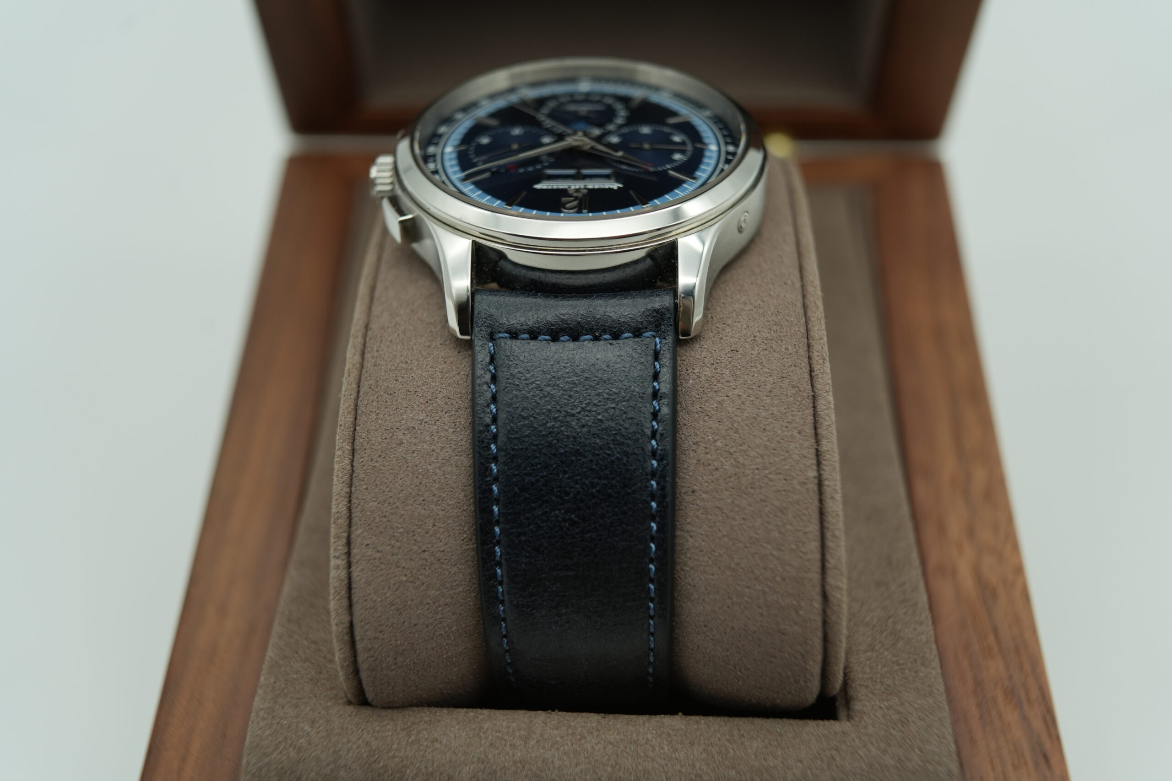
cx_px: 586
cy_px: 390
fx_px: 1139
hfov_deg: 54.4
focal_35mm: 35
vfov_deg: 37.9
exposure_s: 1/250
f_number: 5
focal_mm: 35
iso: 400
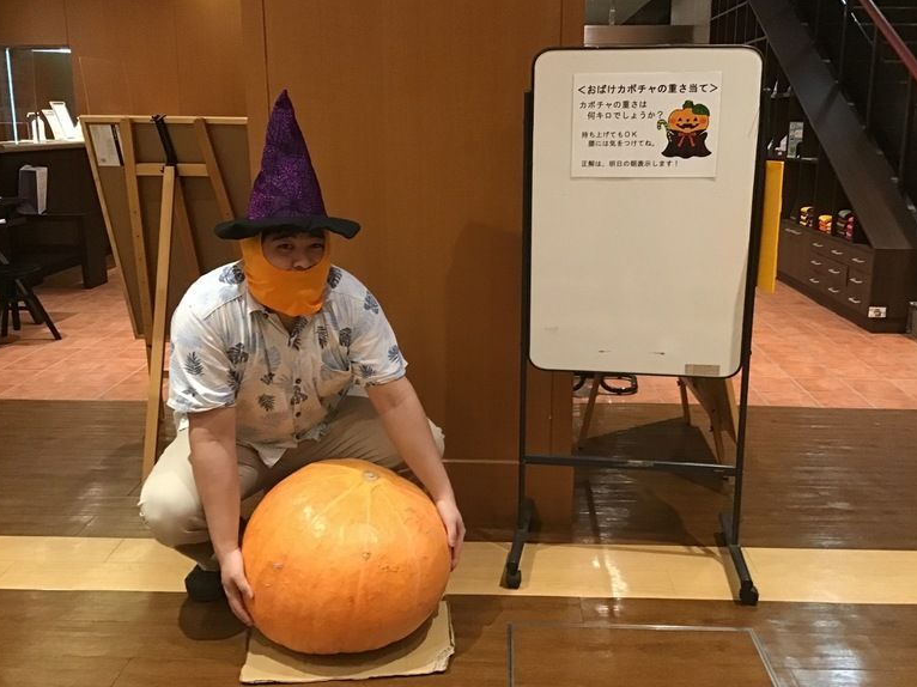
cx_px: 473
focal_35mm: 33
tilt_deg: -13.1
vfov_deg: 42.9
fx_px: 874
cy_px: 325
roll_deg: -0.5
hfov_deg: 55.4
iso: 200
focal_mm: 3.3
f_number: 2.4
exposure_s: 1/15
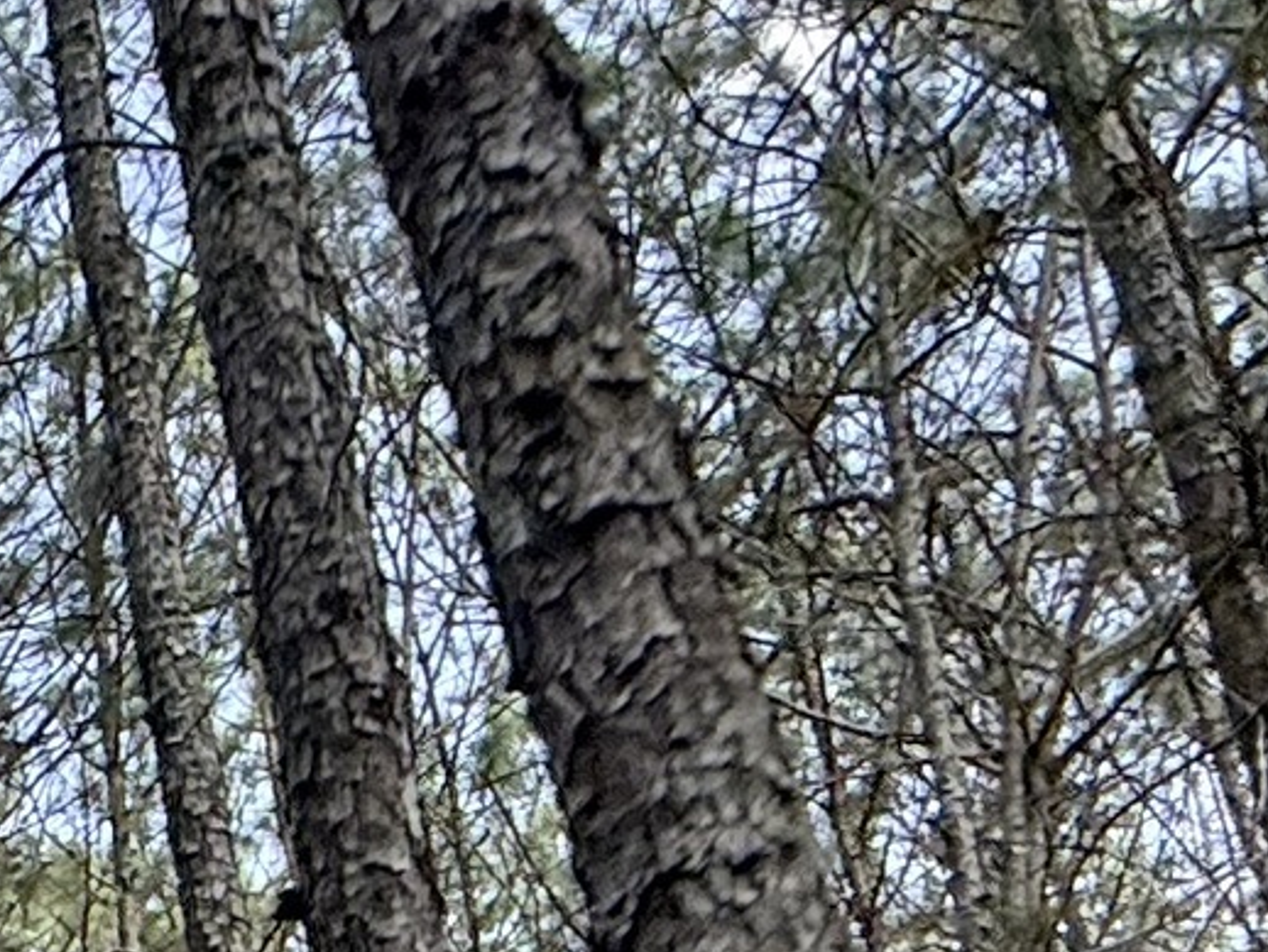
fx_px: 3042
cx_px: -1327
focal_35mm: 83
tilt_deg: +12.9
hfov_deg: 16.9
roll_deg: -2.9
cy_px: 1716
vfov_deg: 15.3
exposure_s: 1/197
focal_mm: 2.22
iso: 64
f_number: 2.2
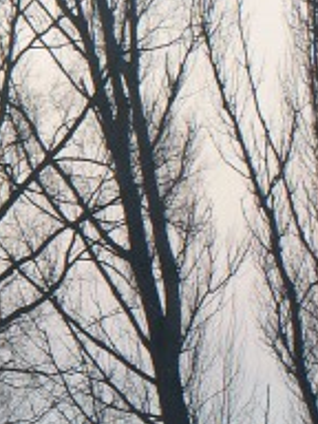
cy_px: 428
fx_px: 3760
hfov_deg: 4.8
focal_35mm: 307
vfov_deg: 6.4
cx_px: 102
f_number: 11
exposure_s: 1/400
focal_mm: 40
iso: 200
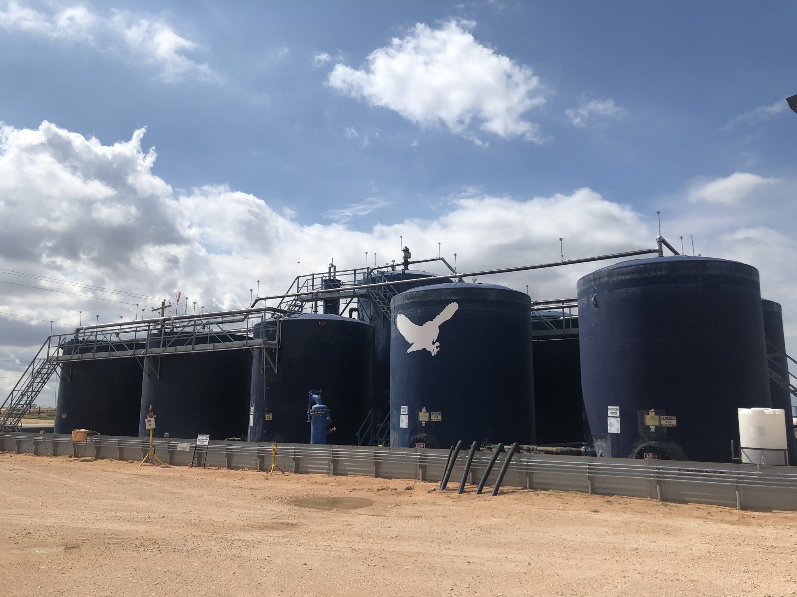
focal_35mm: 28
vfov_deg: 49.7
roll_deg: -0.2
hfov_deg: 63.4
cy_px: 298
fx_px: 645
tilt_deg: +9.5
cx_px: 398
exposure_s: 1/4808
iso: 20
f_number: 1.8
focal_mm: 4
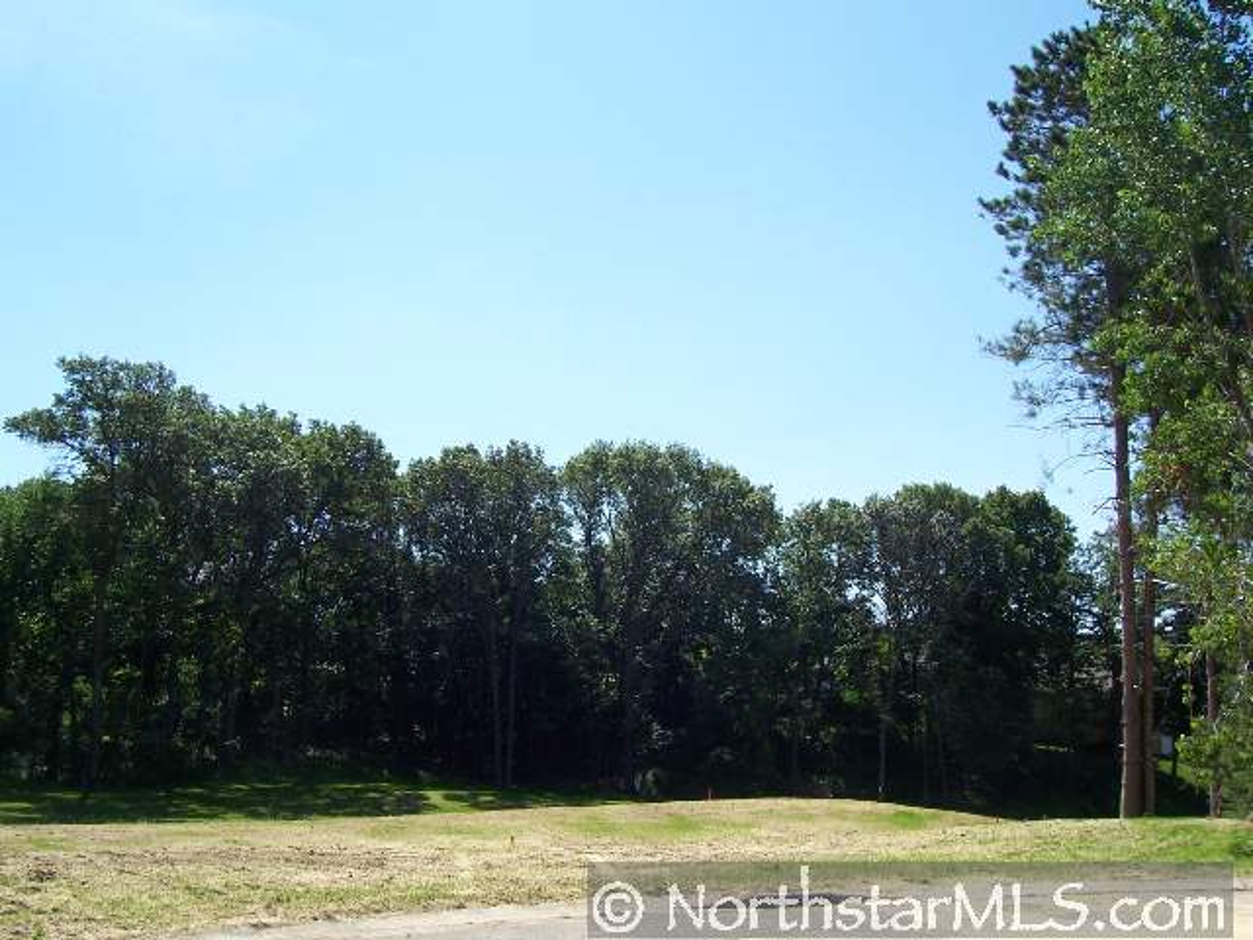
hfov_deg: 54.0
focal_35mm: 34
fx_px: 1231
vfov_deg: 41.8
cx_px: 626
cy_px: 470
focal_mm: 5.6
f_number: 5.6
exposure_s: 1/350
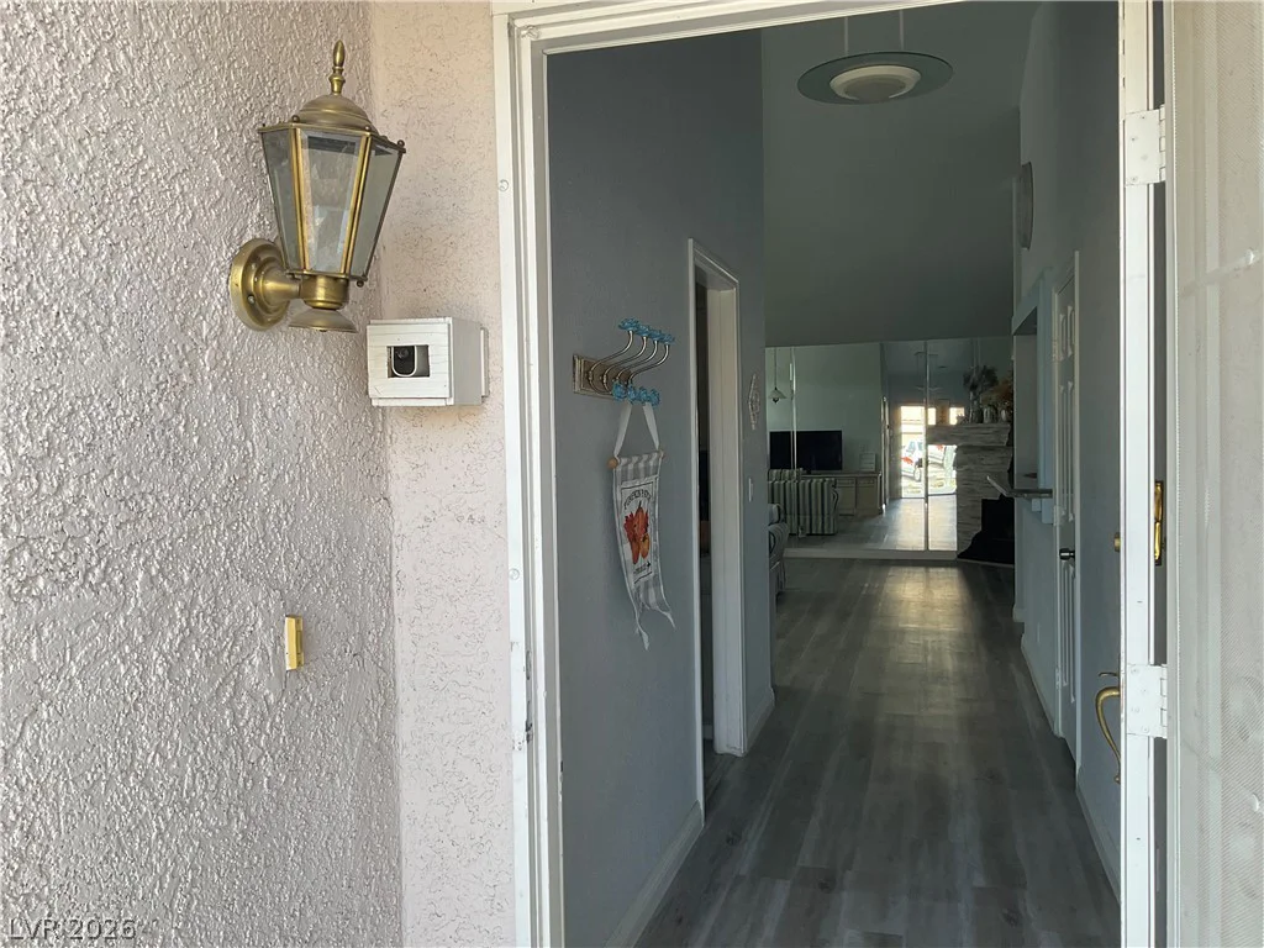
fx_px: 1059
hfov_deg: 61.7
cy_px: 474
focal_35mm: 29
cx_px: 632
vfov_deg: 48.2
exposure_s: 1/120
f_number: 1.8
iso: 25
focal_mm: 3
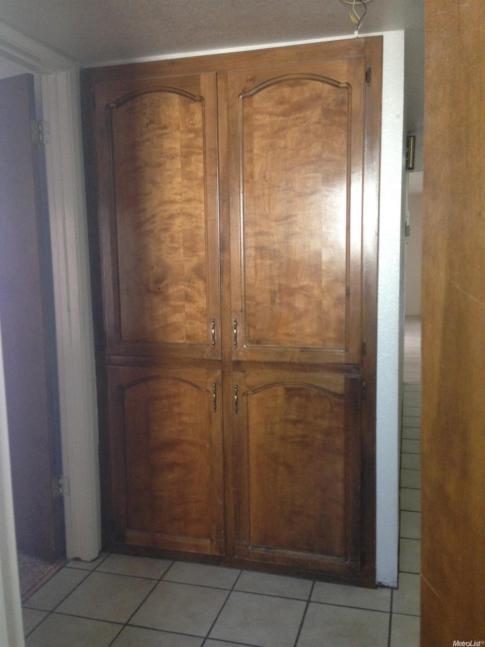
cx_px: 242
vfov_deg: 55.4
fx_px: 616
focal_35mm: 33
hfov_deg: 42.9
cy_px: 324
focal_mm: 4.12
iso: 250
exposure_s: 1/20
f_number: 2.4
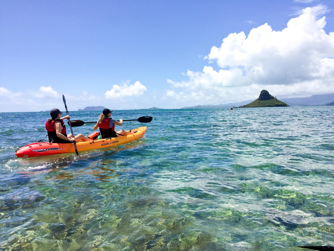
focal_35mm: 29
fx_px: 280
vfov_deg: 48.2
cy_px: 126
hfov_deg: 61.7
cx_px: 167
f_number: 2.2
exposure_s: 1/2800
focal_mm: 4.15
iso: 32
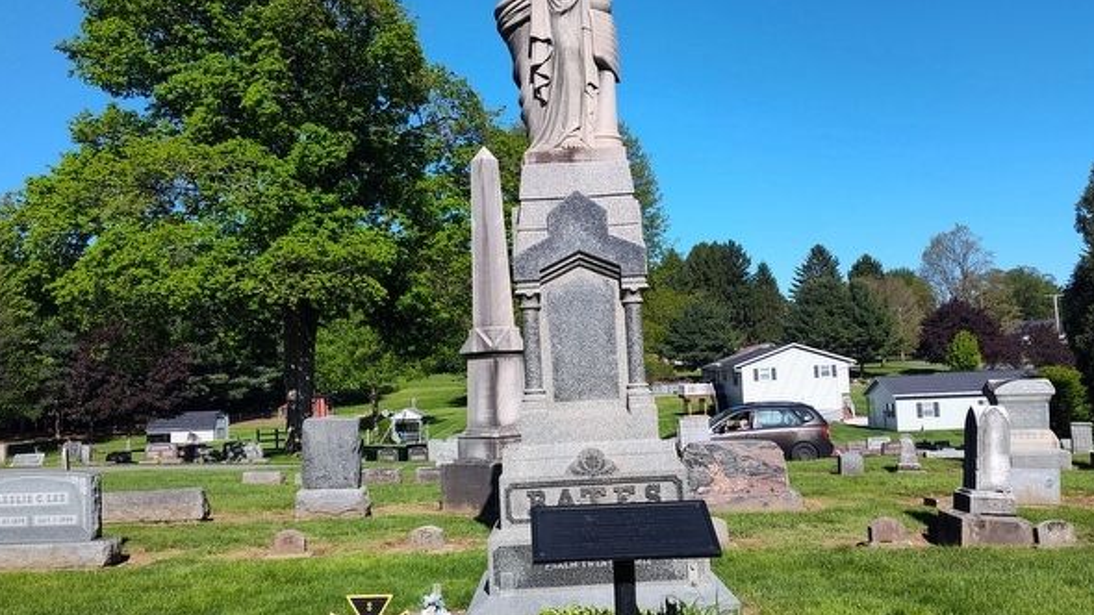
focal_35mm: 34
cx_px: 547
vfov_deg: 34.7
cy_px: 320
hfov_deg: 58.0
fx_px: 986
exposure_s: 1/1400
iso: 100
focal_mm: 5.56
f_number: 1.8
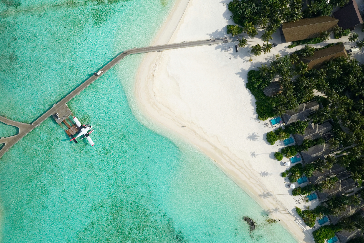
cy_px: 122
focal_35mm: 28
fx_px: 283
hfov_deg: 65.5
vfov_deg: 46.4
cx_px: 182
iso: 400
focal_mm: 10.26
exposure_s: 1/240
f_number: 7.1
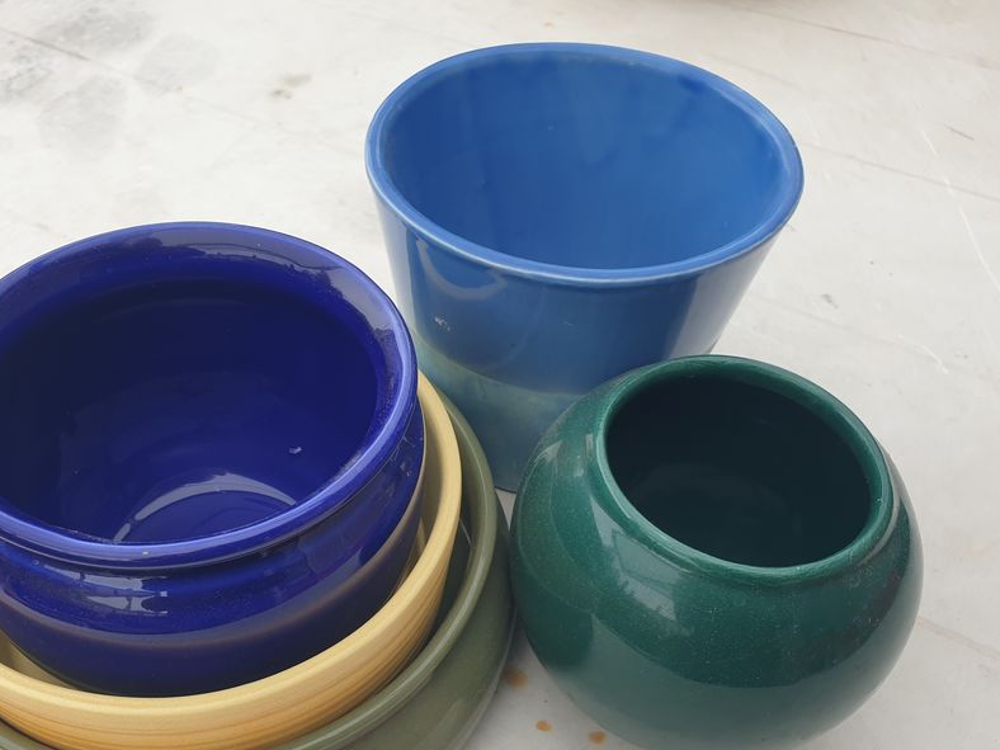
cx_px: 401
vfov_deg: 42.8
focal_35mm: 33
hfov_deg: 55.0
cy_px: 444
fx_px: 953
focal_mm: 4.3
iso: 50
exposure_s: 1/355
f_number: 2.4
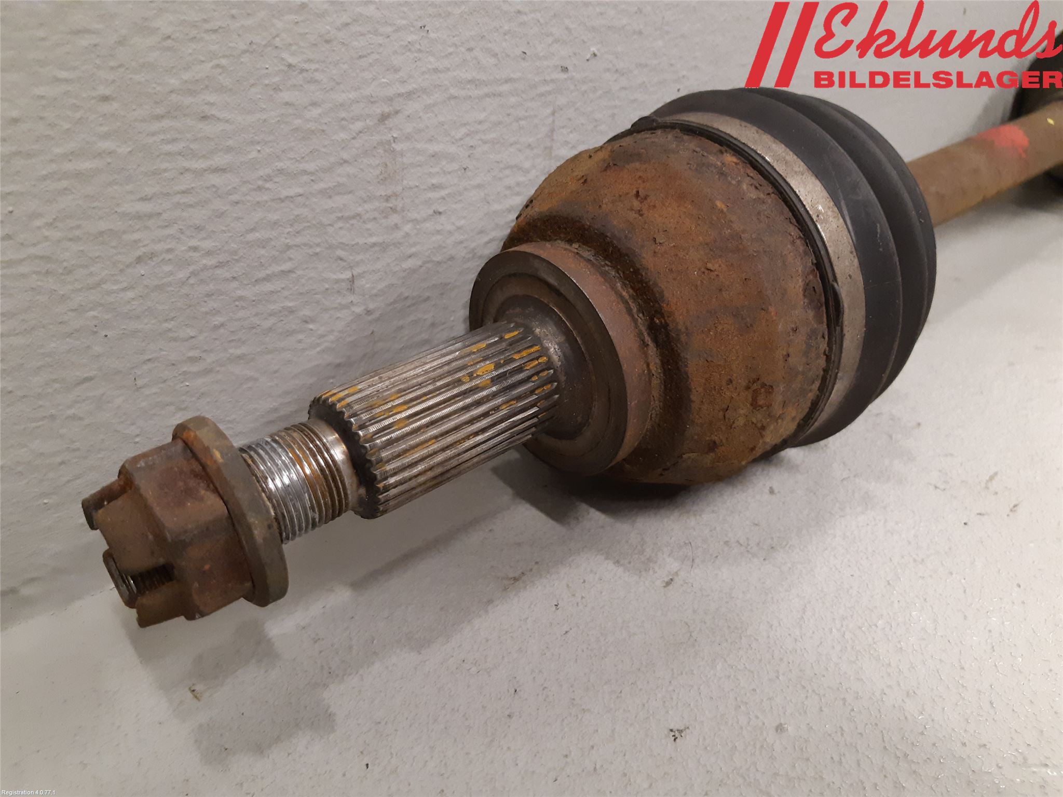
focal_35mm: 26
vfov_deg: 53.1
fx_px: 798
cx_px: 532
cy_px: 398
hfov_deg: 67.3
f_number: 1.7
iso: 250
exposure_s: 1/50
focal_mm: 3.93
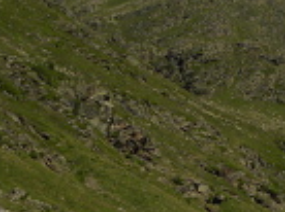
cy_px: 123
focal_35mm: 143
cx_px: 291
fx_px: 1175
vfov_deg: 10.3
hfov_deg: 13.6
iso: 64
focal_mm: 7.3
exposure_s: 1/250
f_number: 4
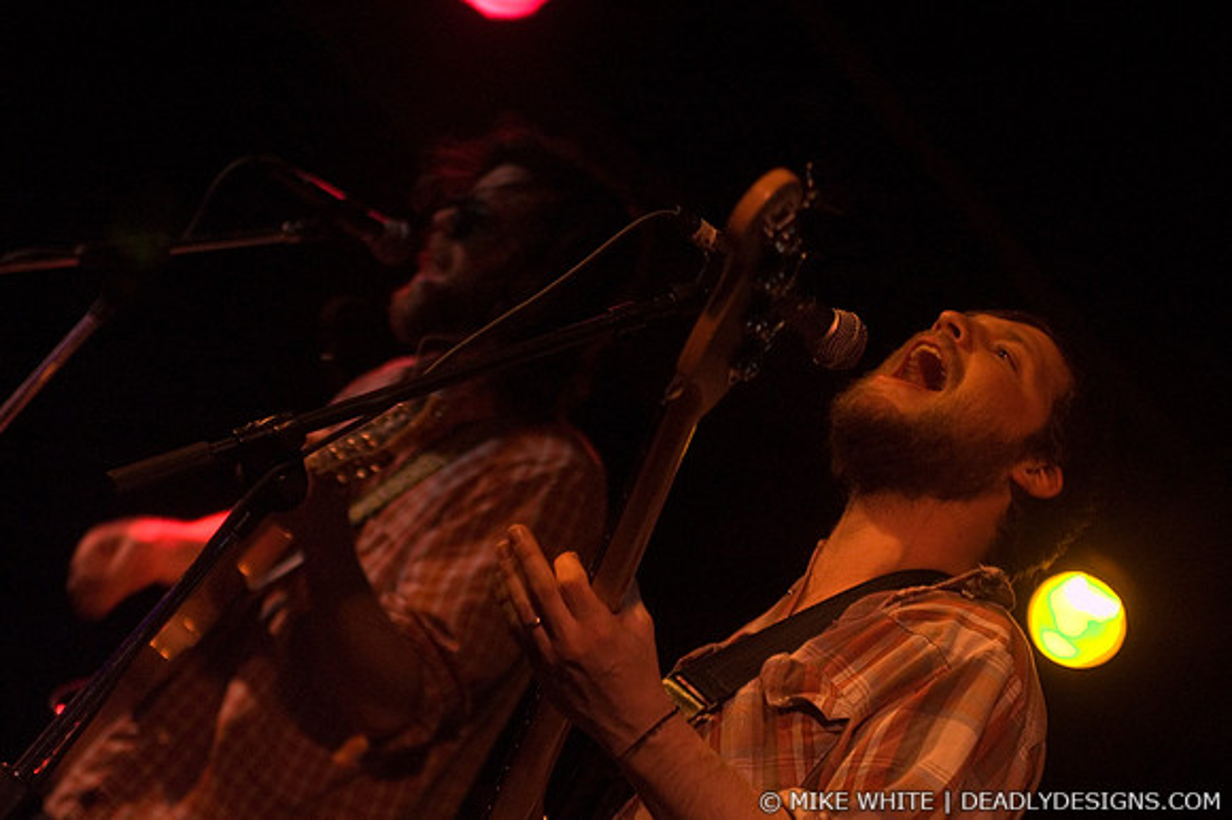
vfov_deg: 13.0
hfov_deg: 19.5
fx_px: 3591
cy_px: 410
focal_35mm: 105
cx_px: 616
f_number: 2.8
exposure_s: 1/50
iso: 1600
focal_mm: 70
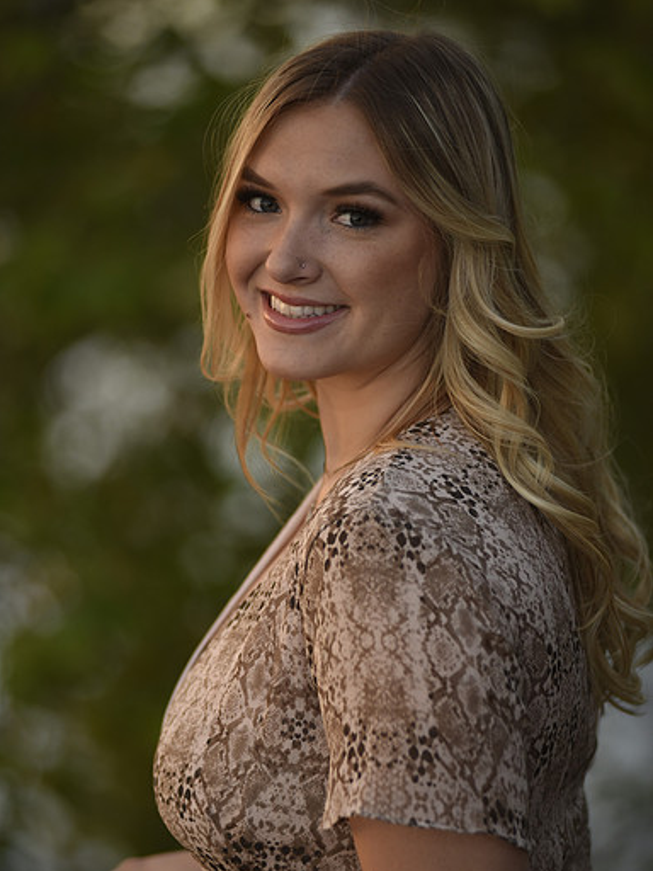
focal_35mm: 169
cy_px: 463
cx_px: 326
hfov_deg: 8.8
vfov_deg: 11.7
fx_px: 4251
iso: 500
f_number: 2.8
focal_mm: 155
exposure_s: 1/200
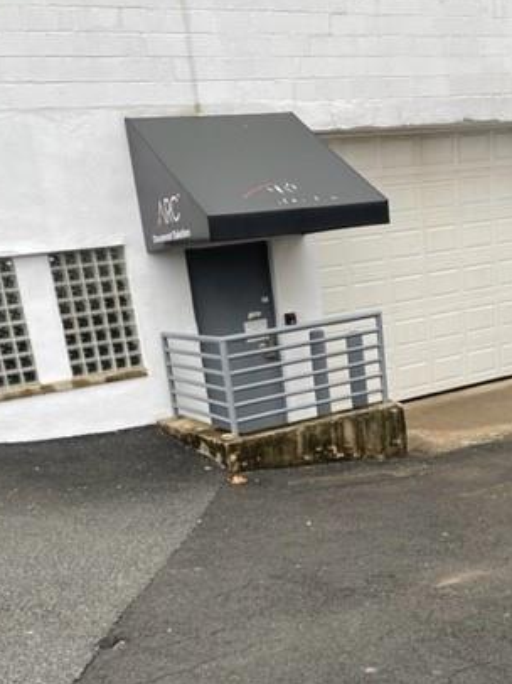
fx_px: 809
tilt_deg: -13.6
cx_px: 301
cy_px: 502
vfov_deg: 44.5
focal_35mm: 41
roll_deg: +5.5
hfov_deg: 35.0
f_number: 1.6
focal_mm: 4.2
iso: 32
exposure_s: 1/121
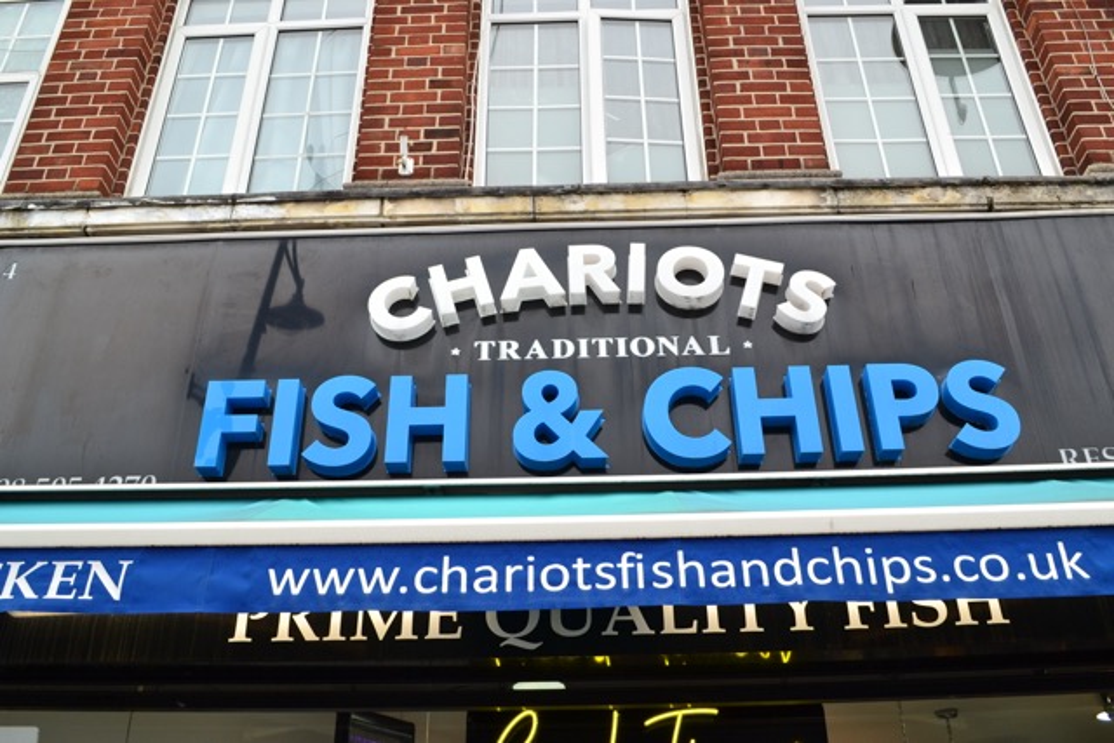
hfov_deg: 57.2
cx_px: 557
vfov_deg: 40.0
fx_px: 1021
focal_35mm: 33
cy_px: 372
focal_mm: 22
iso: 400
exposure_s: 1/80
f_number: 8
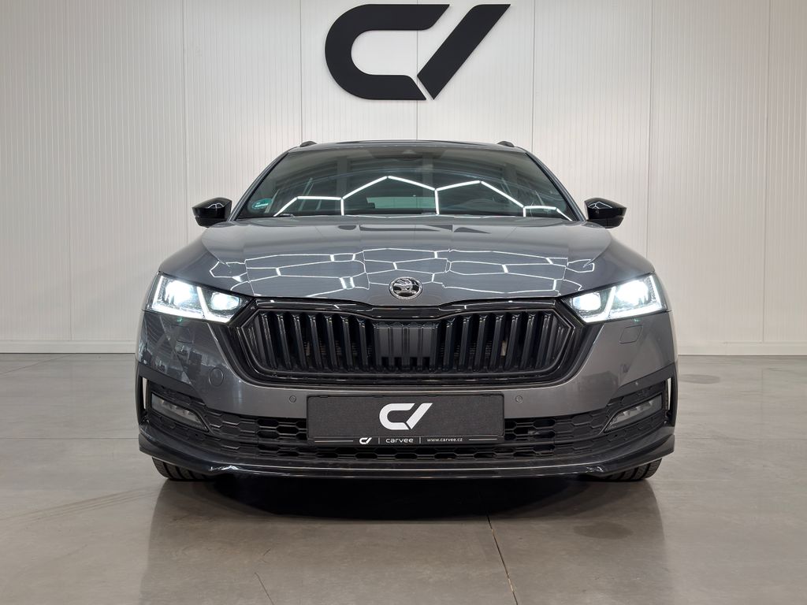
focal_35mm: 36
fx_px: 839
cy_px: 302
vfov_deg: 39.7
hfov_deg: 51.4
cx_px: 404
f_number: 1.78
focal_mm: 6.76
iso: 50
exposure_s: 1/100
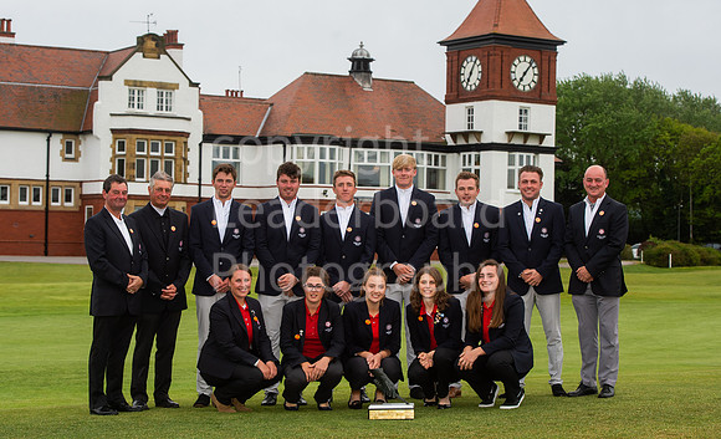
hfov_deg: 26.8
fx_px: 1513
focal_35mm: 78
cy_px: 205
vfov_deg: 16.5
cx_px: 353
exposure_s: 1/250
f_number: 7.1
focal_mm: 70
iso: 500
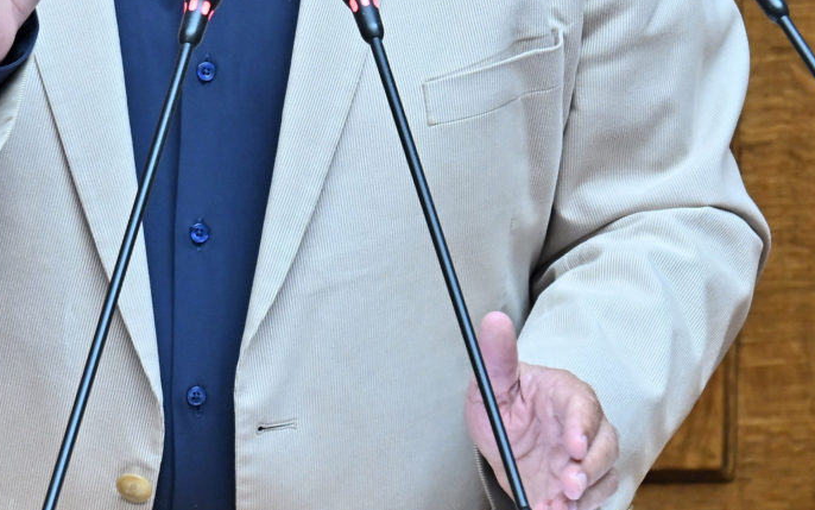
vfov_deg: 1.0
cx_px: 140
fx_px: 28369
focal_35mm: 1277
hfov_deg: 1.6
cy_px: -59
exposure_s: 1/200
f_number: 6
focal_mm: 420
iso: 1800
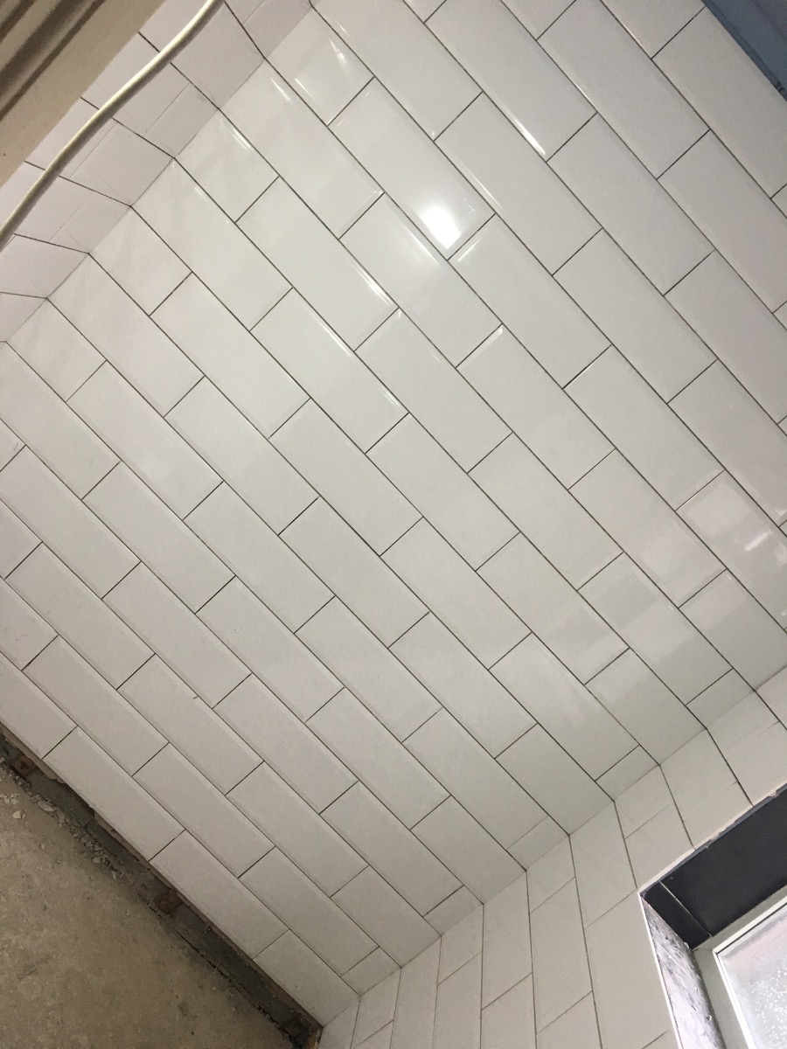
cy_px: 524
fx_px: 879
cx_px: 394
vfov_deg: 61.7
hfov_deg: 48.2
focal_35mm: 29
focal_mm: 4.15
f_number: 2.2
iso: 50
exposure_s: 1/33
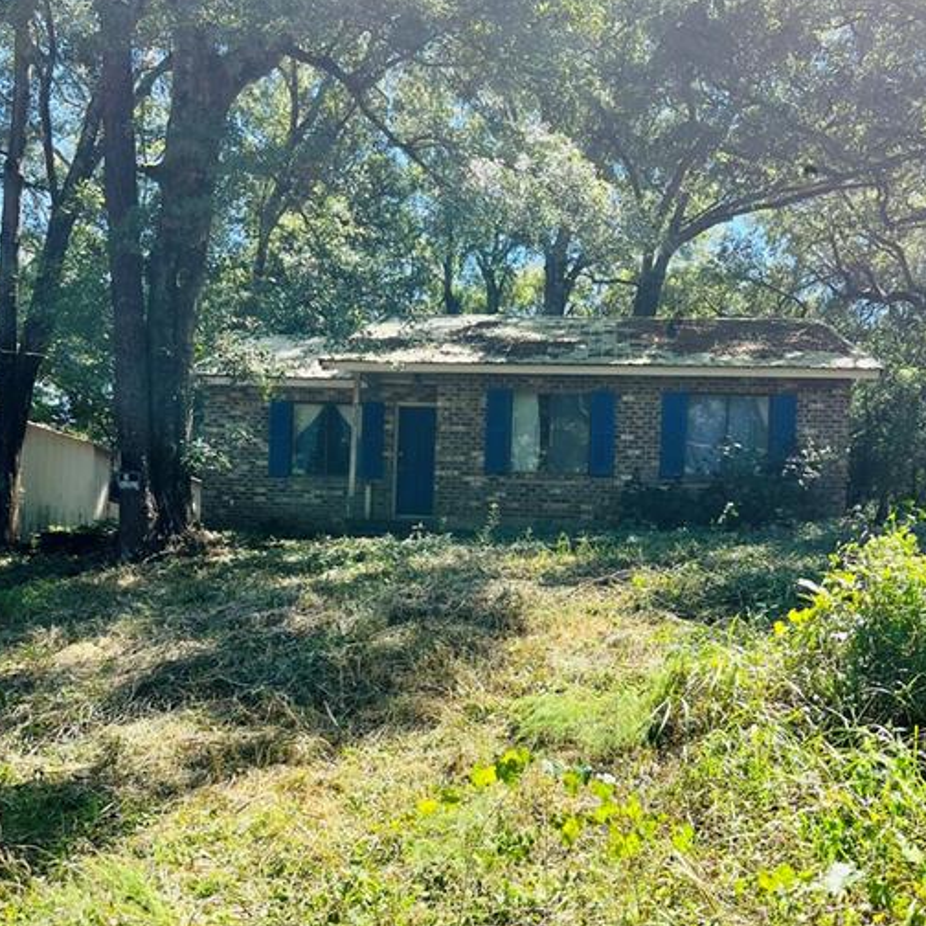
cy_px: 608
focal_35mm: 35
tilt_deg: -0.7
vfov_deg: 46.6
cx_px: 474
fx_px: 1059
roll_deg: -2.4
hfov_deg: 47.2
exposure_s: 1/967
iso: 50
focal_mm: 5.1
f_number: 1.6
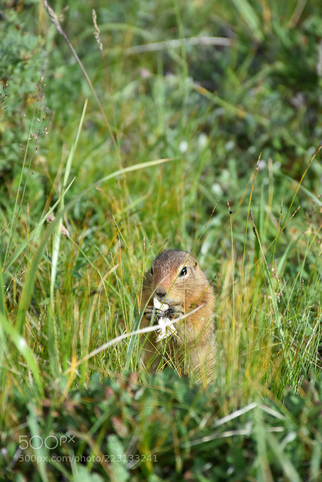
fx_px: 2817
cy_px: 241
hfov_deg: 6.5
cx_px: 161
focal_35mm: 210
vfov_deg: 9.8
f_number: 8
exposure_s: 1/1000
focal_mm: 140
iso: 500
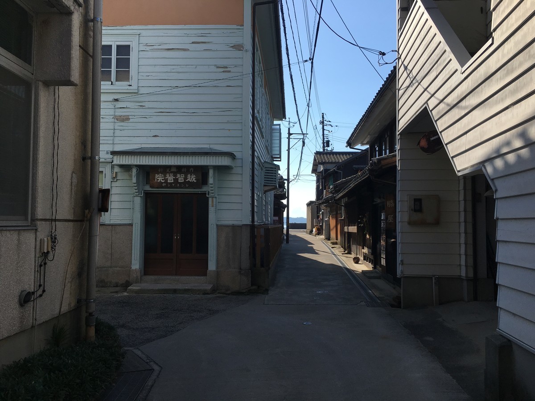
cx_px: 268
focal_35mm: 29
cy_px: 200
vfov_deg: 48.2
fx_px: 448
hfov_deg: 61.7
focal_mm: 4.15
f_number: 2.2
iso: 25
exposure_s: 1/1789
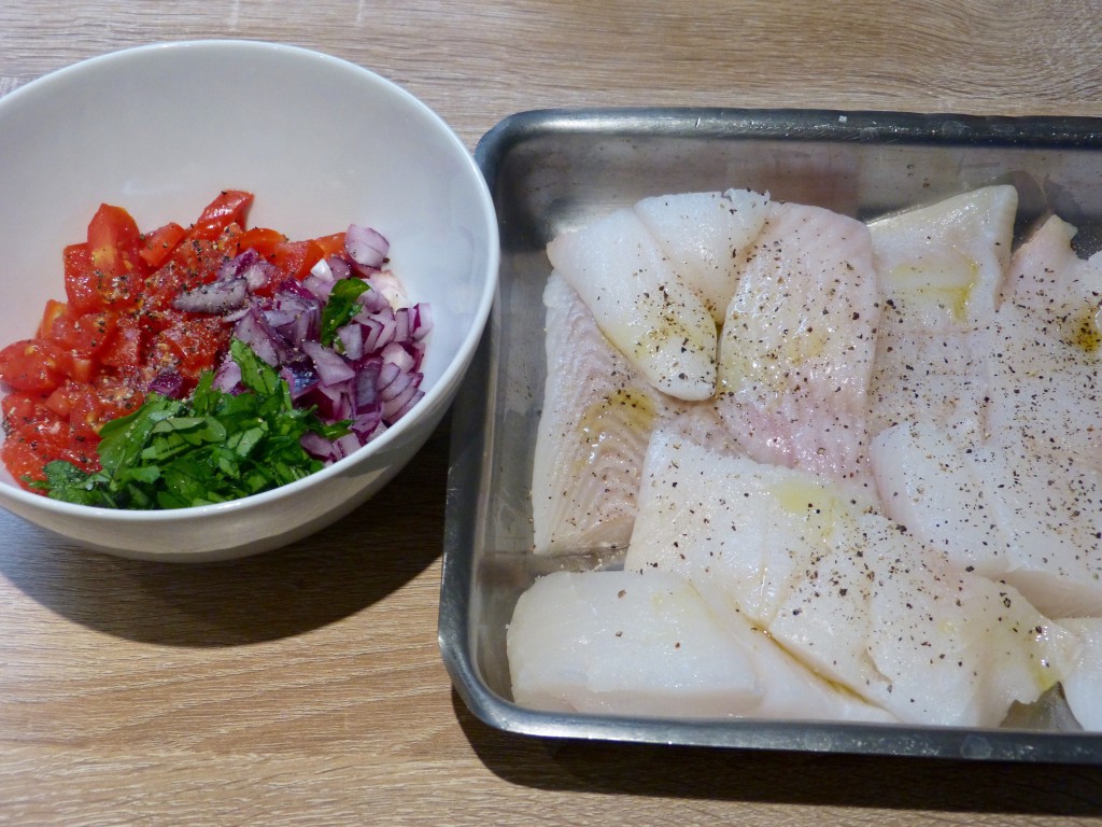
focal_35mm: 52
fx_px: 1655
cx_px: 551
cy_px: 414
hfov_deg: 36.8
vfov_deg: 28.0
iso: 320
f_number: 3.2
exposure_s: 1/60
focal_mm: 9
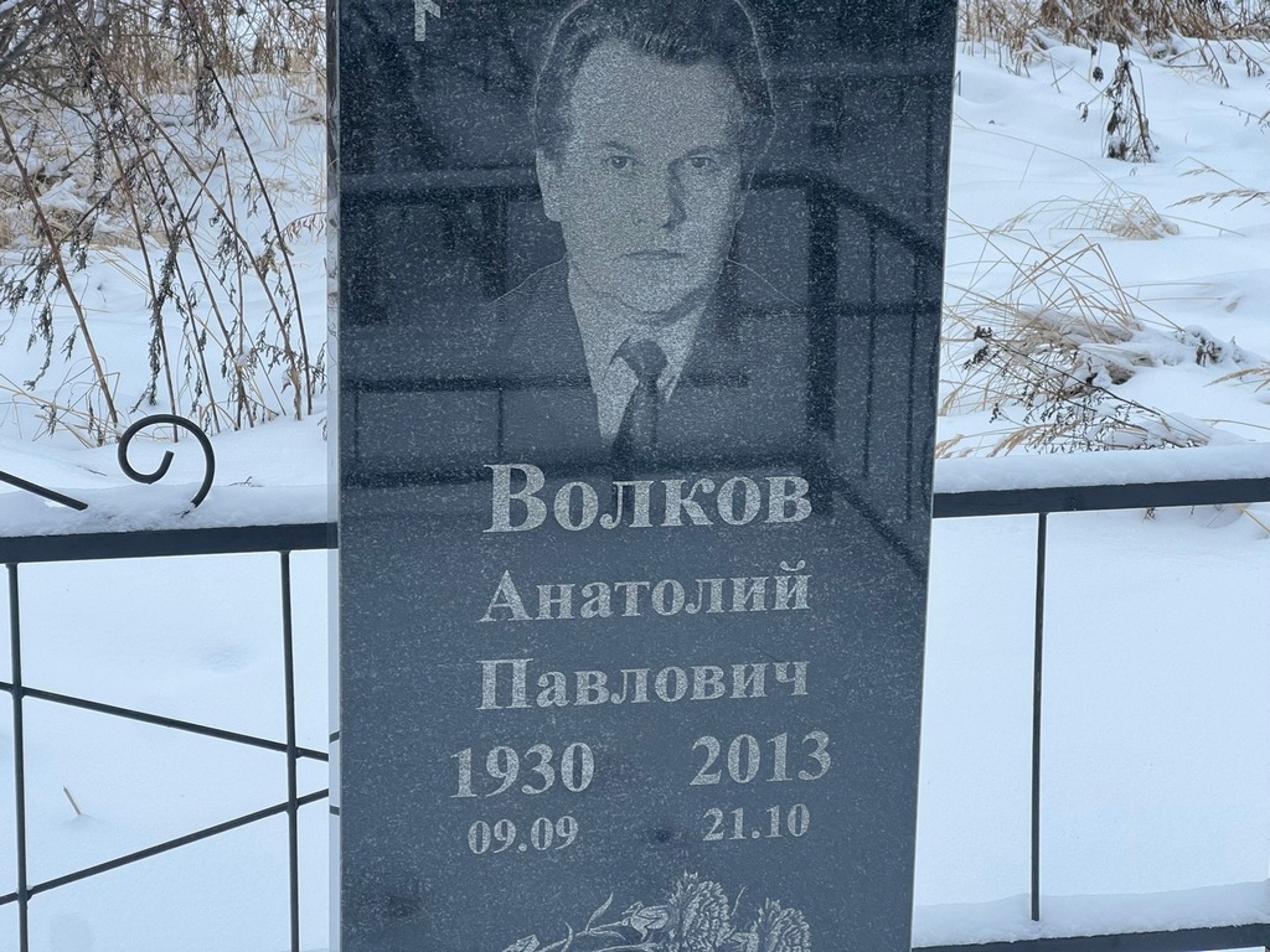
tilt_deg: -13.4
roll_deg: +0.5
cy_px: 476
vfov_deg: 19.1
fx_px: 2825
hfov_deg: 25.3
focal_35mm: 77
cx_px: 635
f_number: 2.8
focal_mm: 9
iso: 32
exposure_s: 1/113
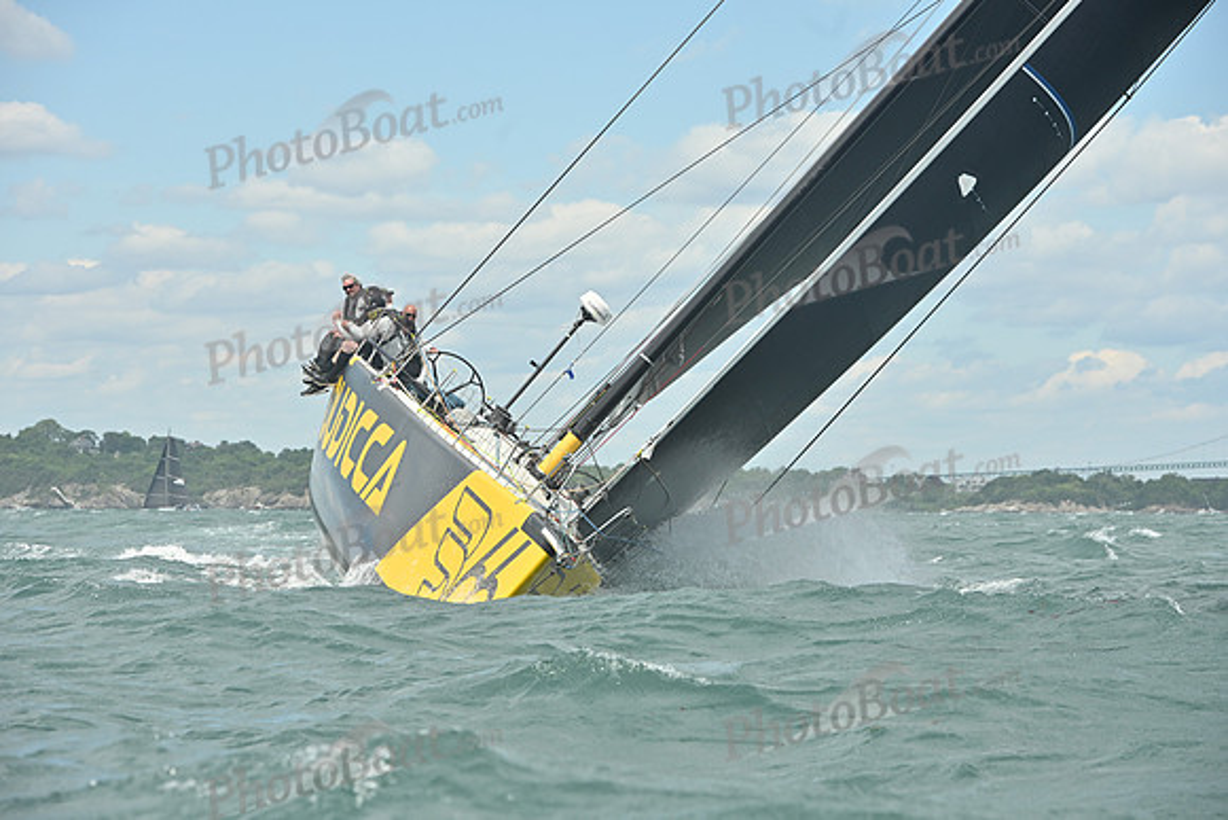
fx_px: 4947
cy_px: 410
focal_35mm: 145
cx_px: 614
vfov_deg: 9.5
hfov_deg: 14.2
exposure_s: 1/1250
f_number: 9
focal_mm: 145
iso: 250
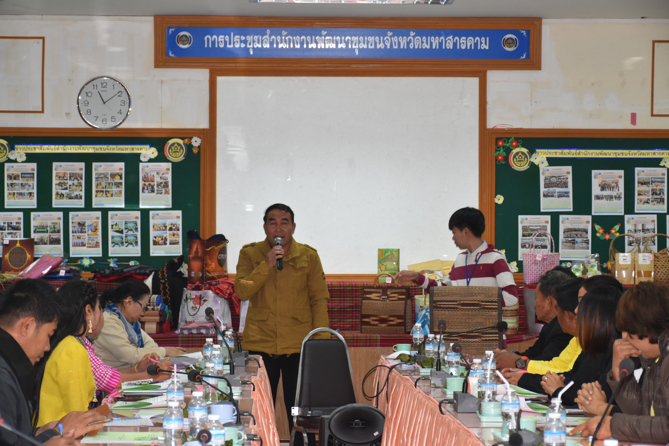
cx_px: 334
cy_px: 223
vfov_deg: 14.7
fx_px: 1728
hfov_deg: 21.9
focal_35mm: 93
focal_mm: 62
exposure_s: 1/100
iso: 800
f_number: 5
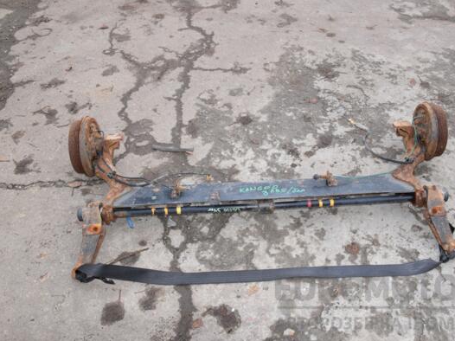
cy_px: 172
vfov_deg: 41.2
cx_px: 259
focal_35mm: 35
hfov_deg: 53.1
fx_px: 454
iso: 800
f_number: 10
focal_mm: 21
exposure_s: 1/200
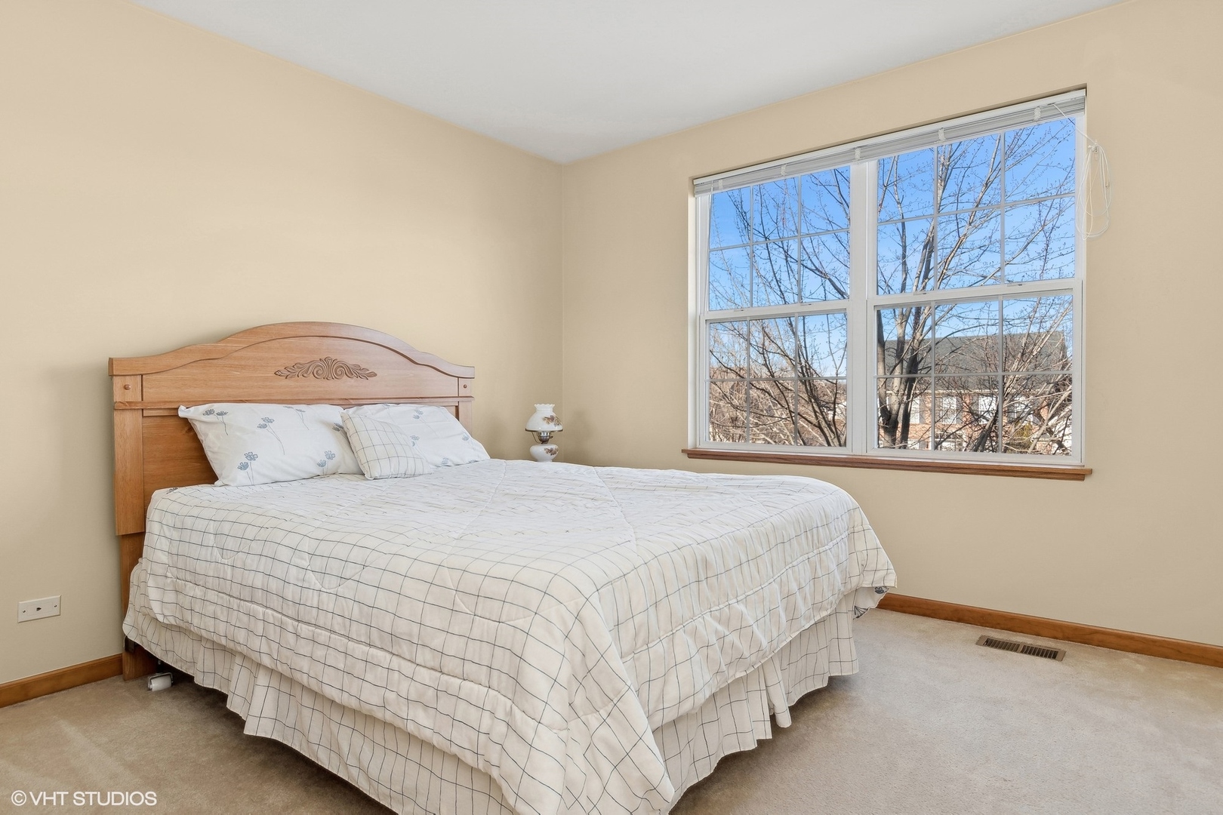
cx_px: 612
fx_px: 662
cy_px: 408
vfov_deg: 63.2
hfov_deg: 85.4
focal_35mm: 20
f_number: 8
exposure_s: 1/40
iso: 250
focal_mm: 13
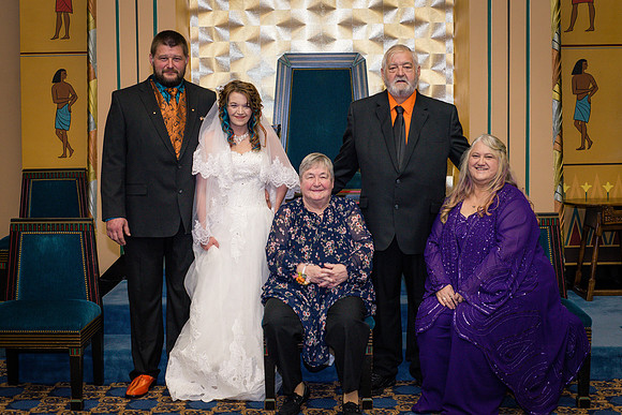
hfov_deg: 36.3
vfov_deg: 24.7
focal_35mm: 55
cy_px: 196
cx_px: 298
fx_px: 948
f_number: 5
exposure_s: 1/160
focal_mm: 50
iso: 800
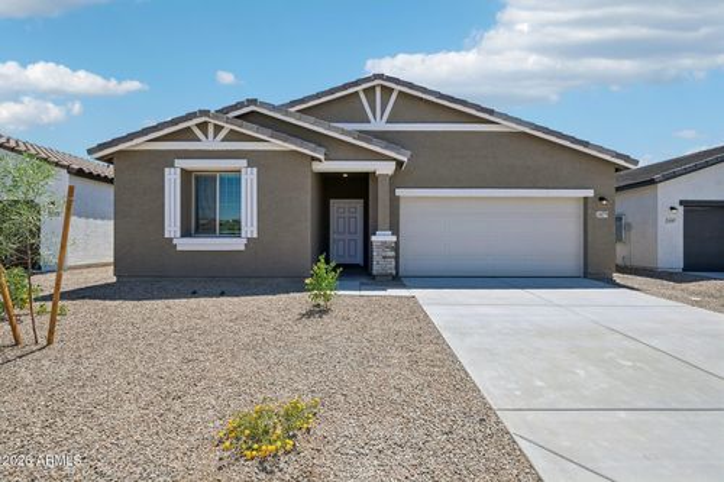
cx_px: 362
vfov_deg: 77.3
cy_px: 241
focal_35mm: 15
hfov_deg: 100.4
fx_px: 302
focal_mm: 10
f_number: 8
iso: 400
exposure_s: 1/1000
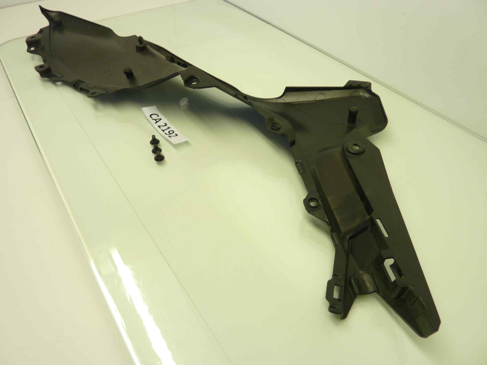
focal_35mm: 25
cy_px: 182
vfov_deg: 54.9
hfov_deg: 69.4
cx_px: 244
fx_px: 352
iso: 80
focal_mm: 4.1
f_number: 3.3
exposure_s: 1/30
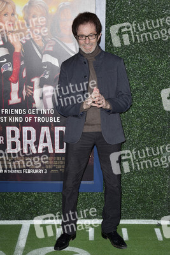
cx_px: 85
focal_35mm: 50
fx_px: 354
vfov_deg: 39.6
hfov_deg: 27.0
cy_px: 128
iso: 500
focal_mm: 50
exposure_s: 1/250
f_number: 6.3
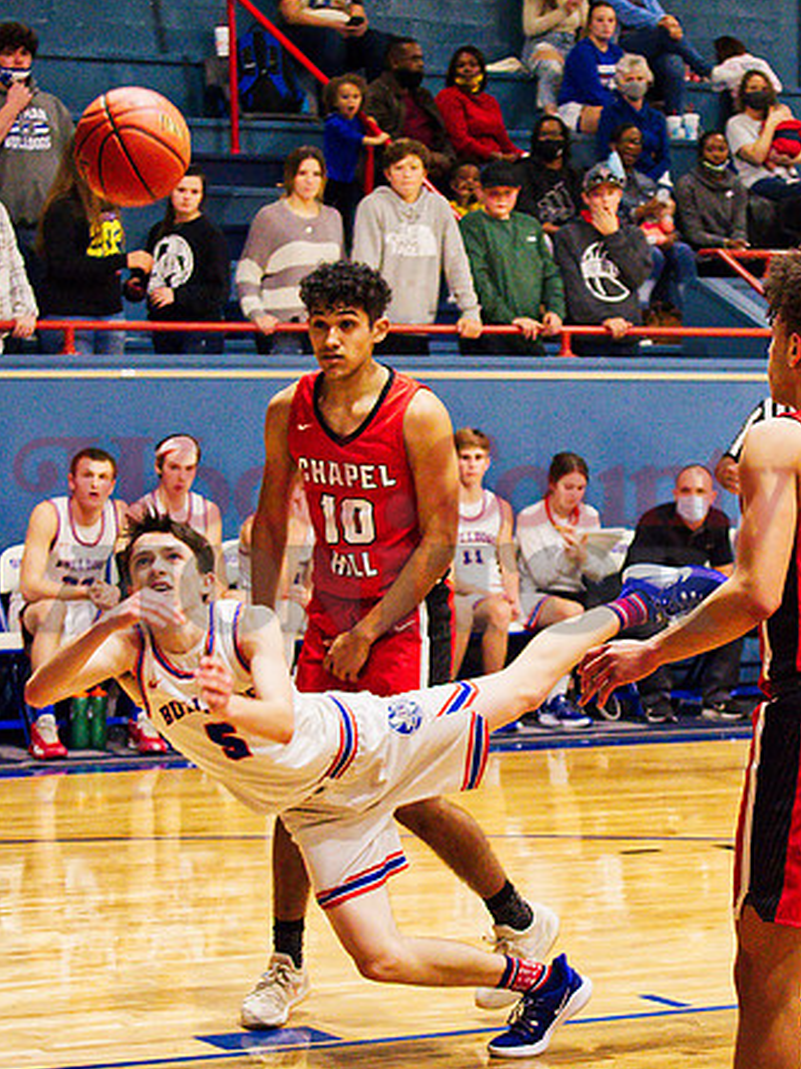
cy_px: 533
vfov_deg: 27.4
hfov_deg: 20.7
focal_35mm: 71
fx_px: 2192
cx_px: 398
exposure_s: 1/500
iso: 5000
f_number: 2.8
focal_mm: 35
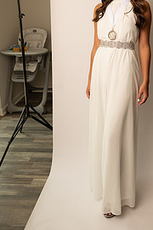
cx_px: 122
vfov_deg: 46.9
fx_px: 255
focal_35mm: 40
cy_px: 61
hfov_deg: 32.5
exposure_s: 1/160
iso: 100
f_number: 3.2
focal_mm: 24
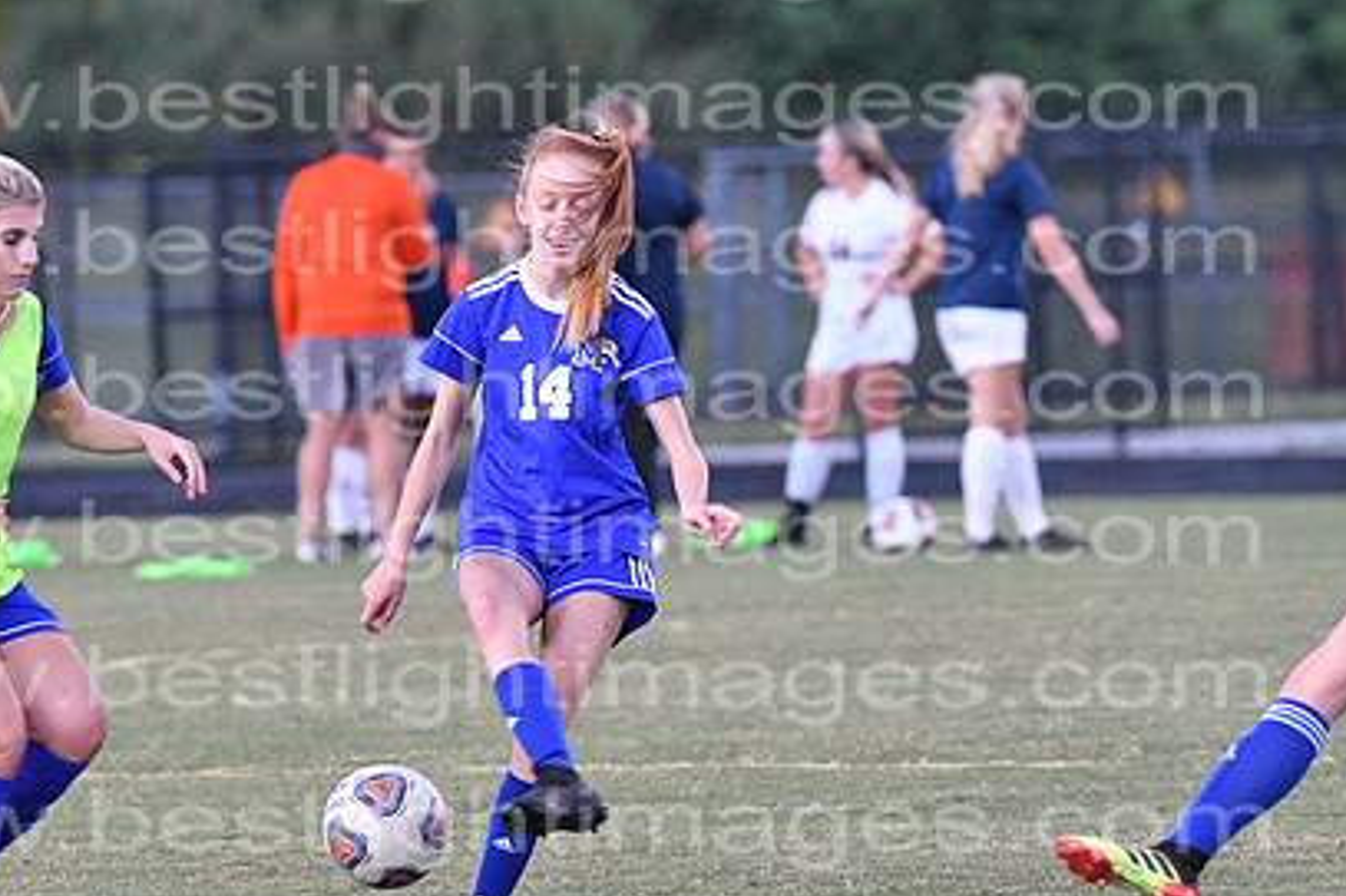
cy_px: 468
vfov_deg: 2.1
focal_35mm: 642
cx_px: 519
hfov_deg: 3.2
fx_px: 23993
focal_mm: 300
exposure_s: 1/500
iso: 6400
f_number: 5
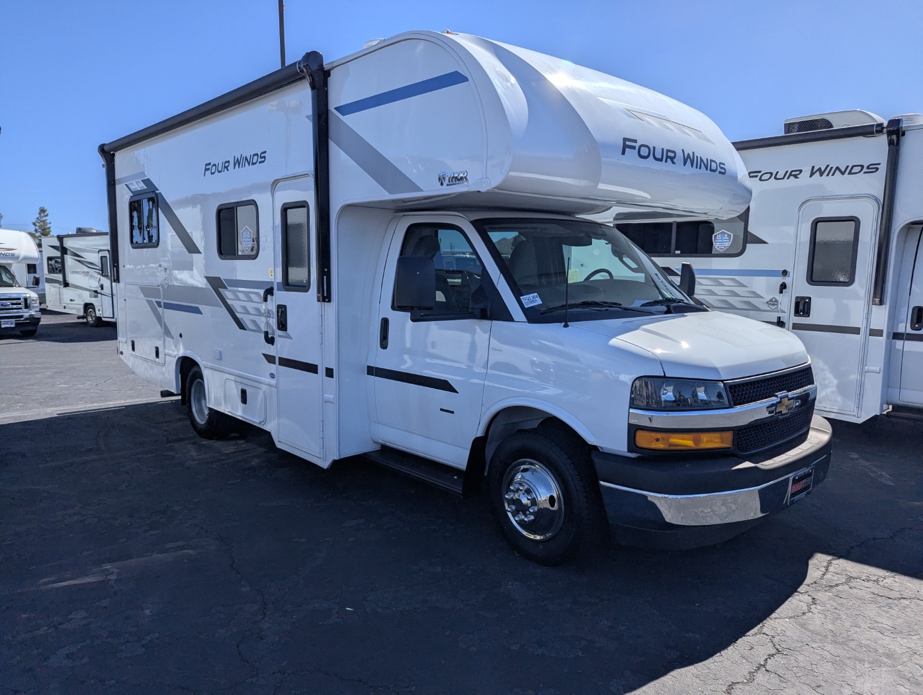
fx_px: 641
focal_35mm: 24
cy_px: 348
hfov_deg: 71.5
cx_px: 462
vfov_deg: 56.9
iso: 50
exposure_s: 1/3236
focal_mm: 6.81
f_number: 1.85
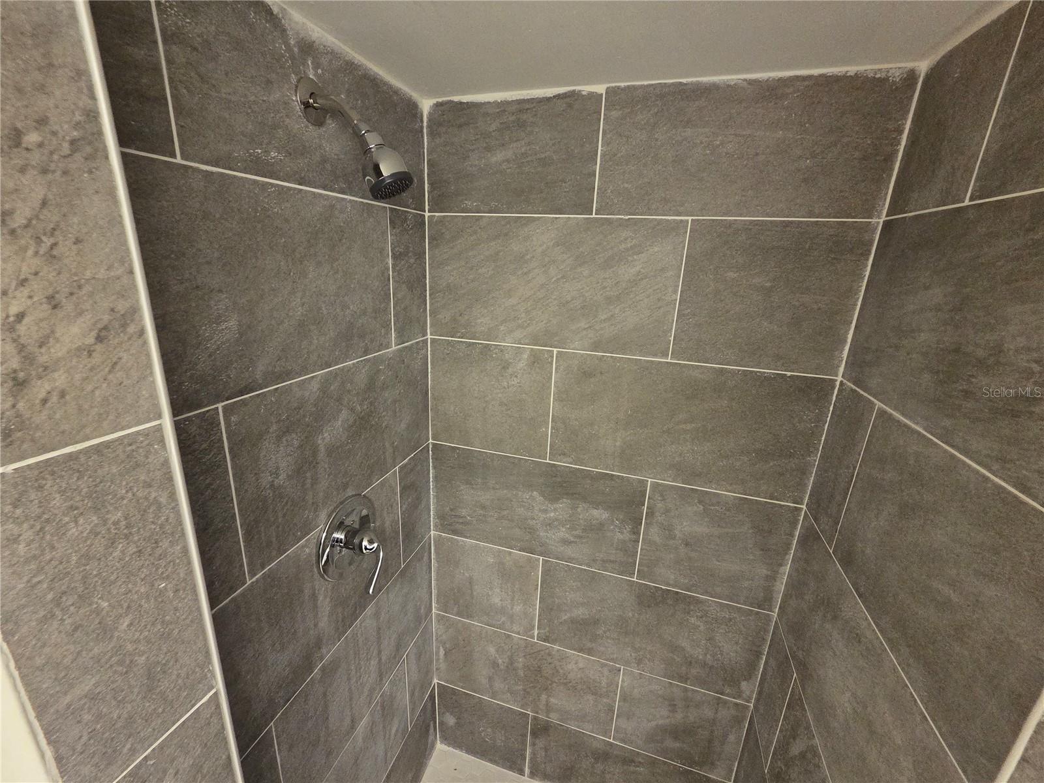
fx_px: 392
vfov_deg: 89.9
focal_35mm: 13
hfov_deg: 106.2
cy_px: 392
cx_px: 522
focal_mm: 2.2
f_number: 2.2
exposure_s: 1/60
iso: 640
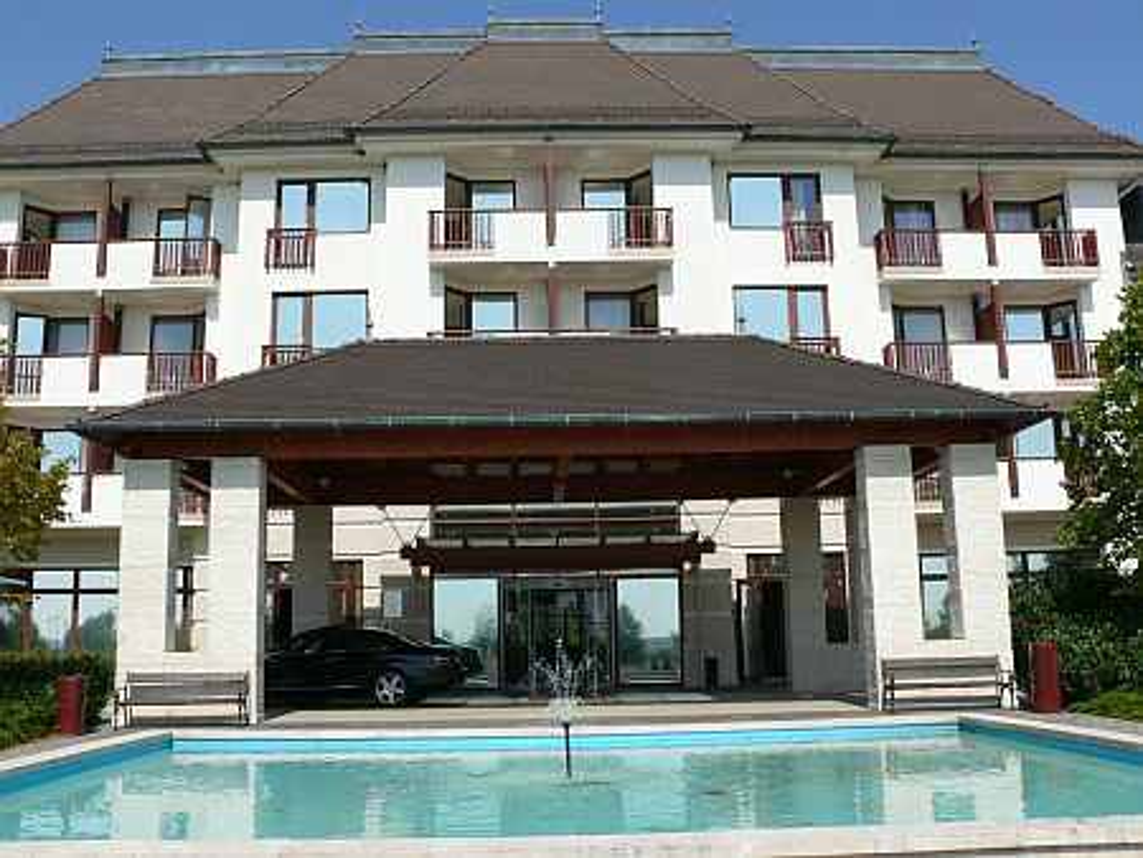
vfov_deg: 40.7
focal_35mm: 35
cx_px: 572
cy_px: 429
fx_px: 1156
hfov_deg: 52.6
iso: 100
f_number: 7.1
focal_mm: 7.4
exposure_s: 1/500
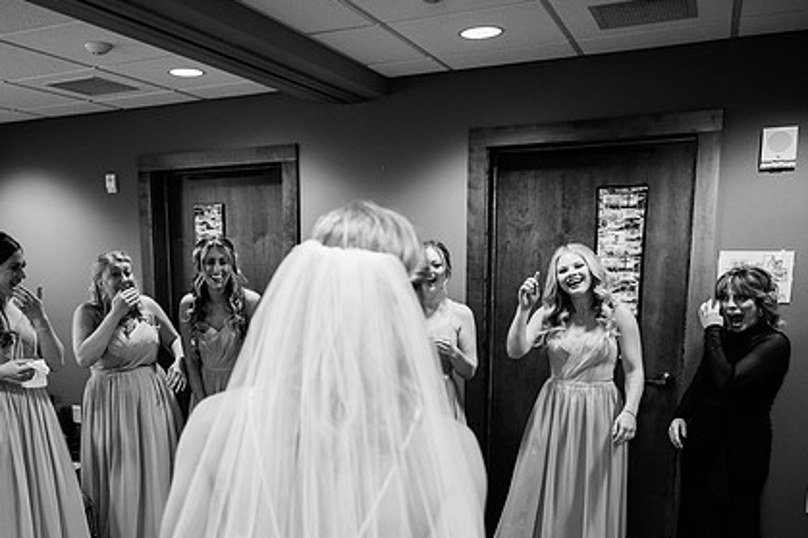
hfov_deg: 55.3
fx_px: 763
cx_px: 316
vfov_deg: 38.3
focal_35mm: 34
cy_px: 368
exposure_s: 1/200
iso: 1000
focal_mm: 24
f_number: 2.8
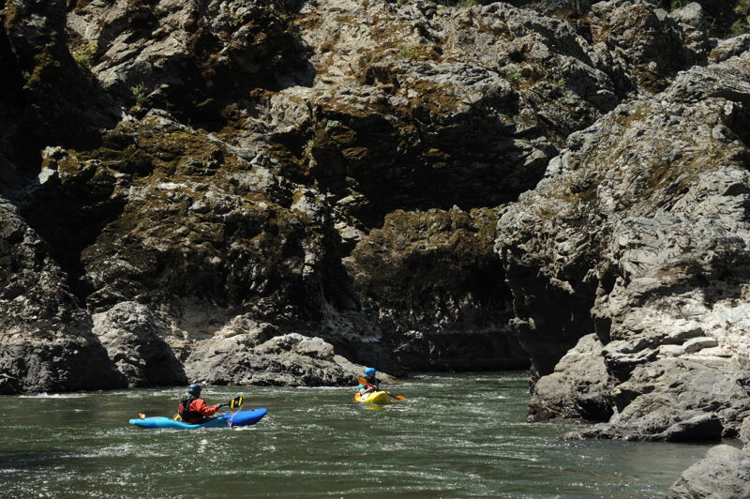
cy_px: 250
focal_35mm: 112
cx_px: 375
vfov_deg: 12.2
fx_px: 2331
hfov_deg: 18.3
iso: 500
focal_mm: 112
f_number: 9
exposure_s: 1/800
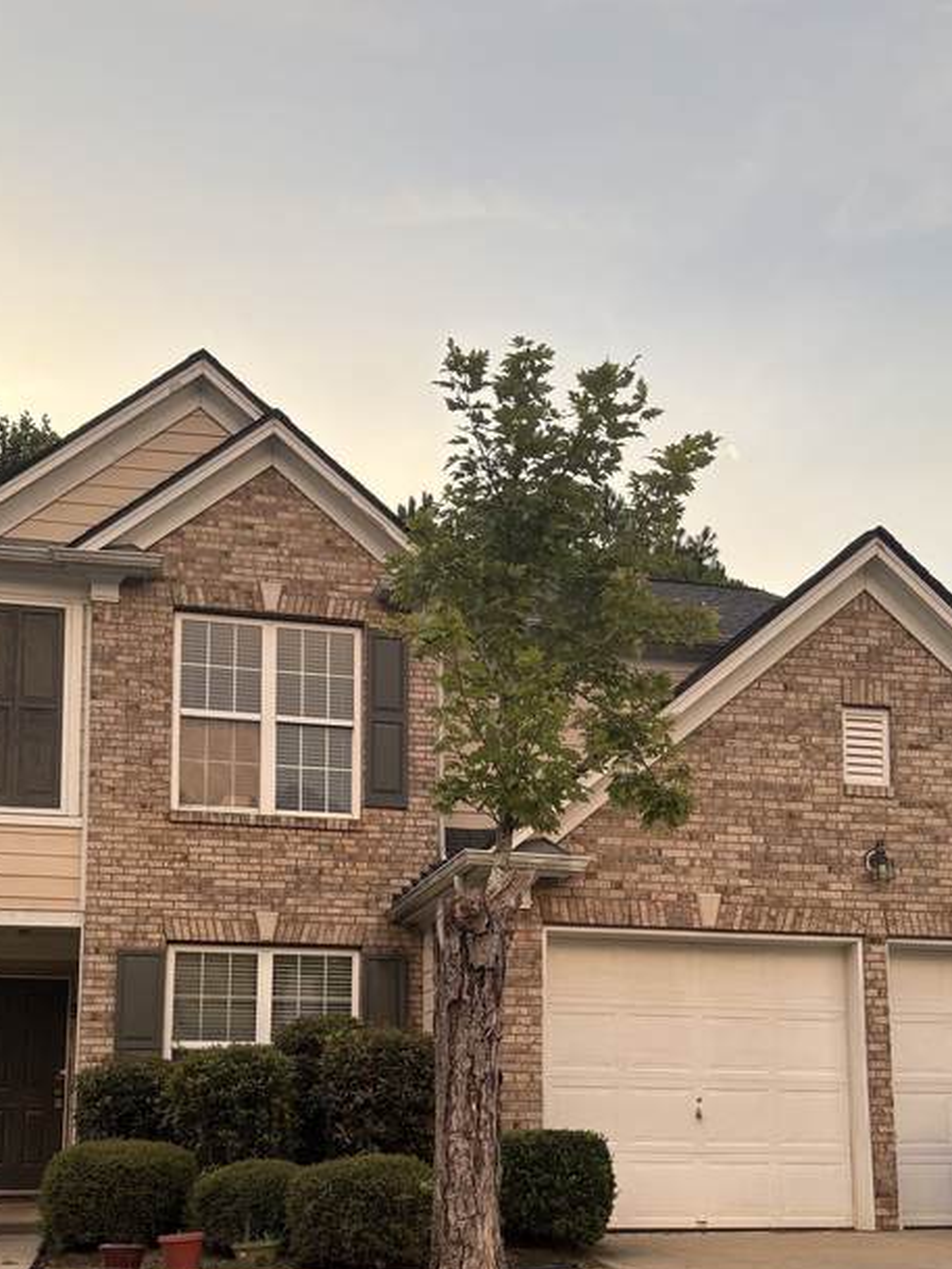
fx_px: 1503
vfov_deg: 44.5
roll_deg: -0.1
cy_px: 929
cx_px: 469
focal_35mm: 41
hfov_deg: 35.1
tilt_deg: +8.6
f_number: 1.6
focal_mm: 5.96
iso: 64
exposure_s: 1/121
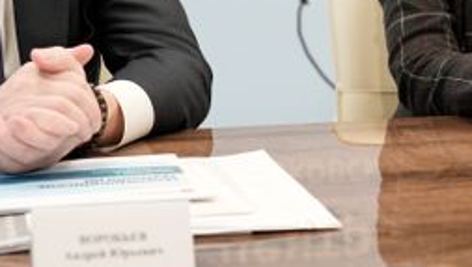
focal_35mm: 130
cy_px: -146
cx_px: 243
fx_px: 1629
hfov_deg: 16.5
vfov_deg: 9.1
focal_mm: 45
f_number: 3.5
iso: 2000
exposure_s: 1/320
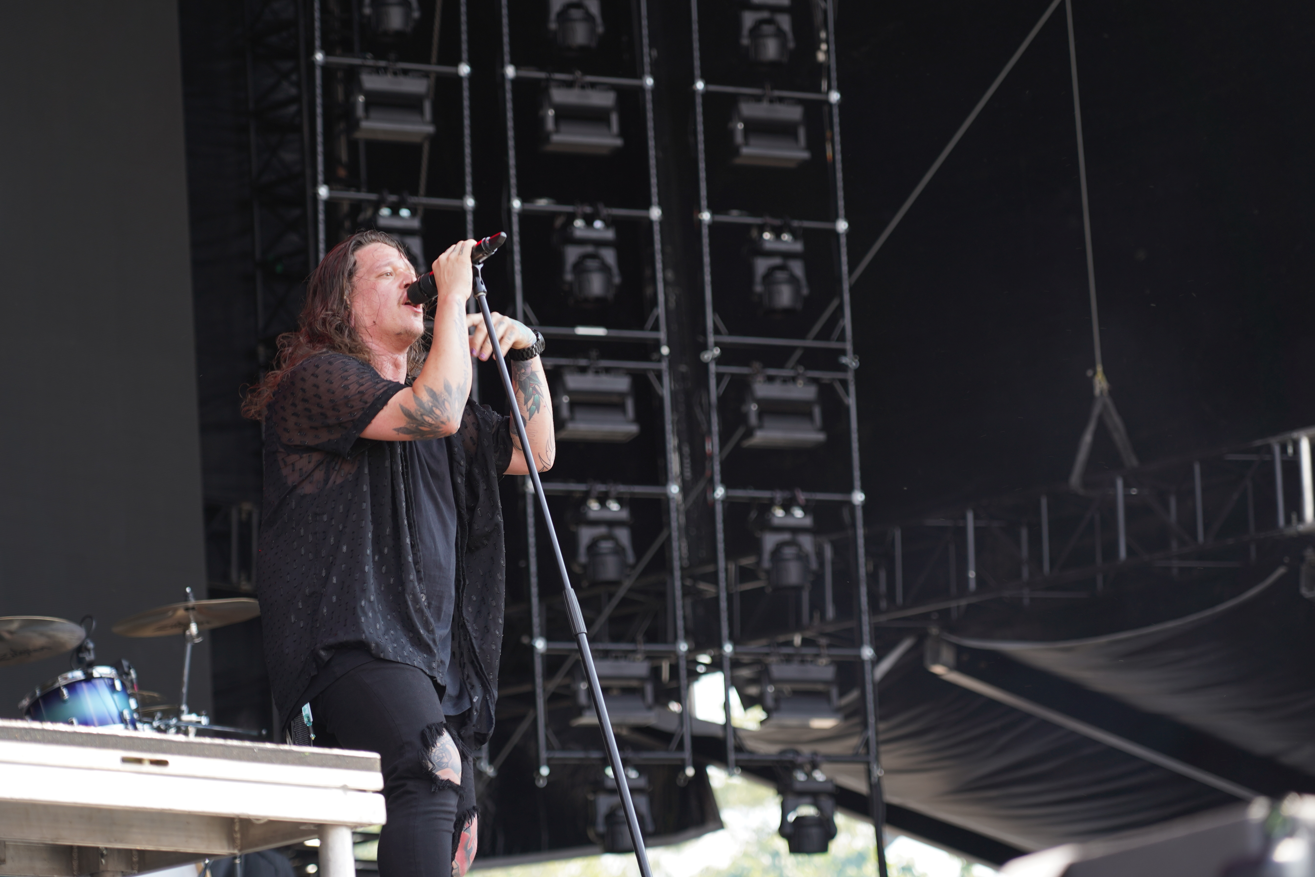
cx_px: 642
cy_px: 413
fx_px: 4273
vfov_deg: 11.7
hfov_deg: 17.5
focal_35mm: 117
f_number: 4
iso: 100
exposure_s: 1/125
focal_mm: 105
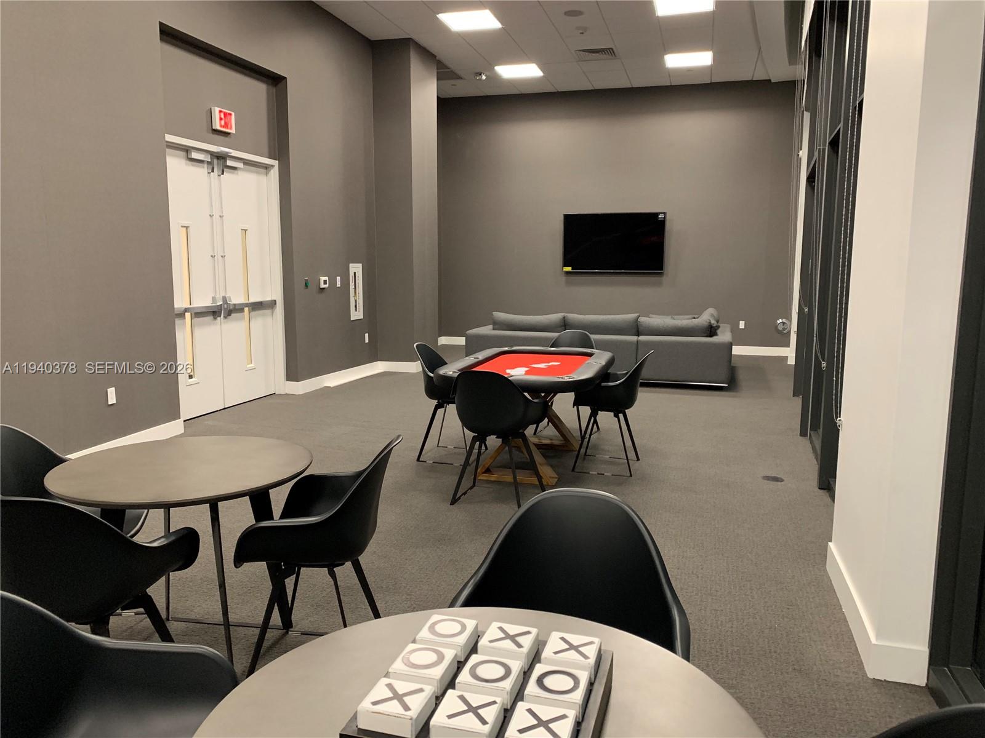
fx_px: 740
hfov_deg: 67.3
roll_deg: -0.6
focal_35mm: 26
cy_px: 369
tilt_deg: -7.5
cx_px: 492
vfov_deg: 53.1
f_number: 1.8
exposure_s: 1/54
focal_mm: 4.25
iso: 400
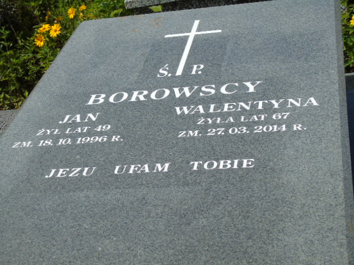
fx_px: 634
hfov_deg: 31.2
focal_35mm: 62
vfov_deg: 23.7
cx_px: 177
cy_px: 132
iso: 80
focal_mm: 11
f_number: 4.5
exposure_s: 1/800
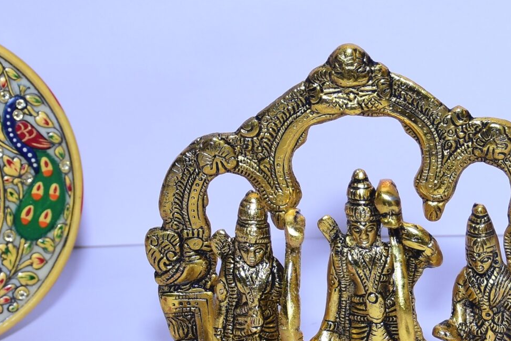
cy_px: 160
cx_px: 392
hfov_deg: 16.0
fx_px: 1802
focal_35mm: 127
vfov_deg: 10.8
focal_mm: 32
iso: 250
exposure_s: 1/125
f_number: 4.2
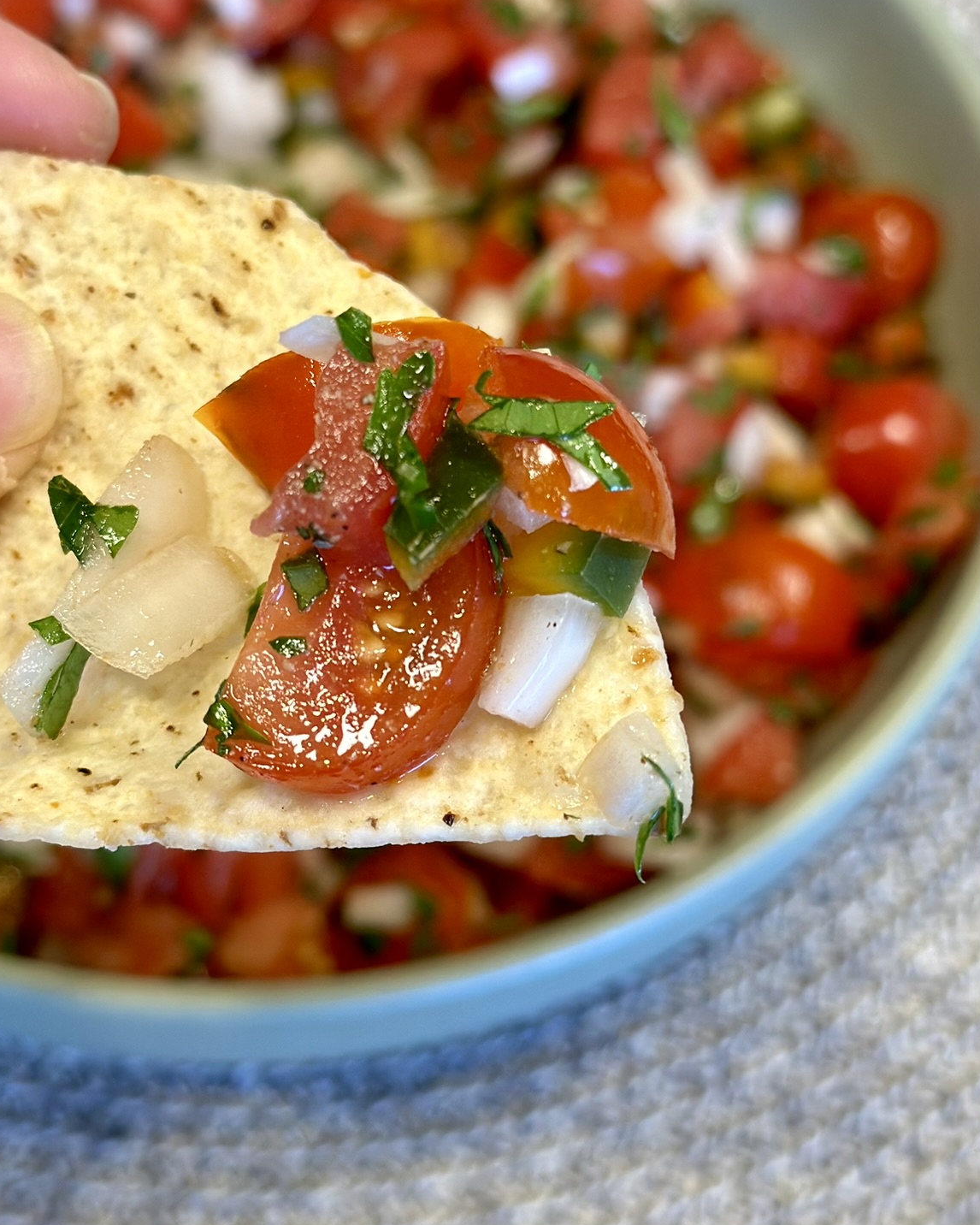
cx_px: 414
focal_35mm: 67
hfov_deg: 22.8
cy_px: 605
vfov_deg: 28.3
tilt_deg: -59.1
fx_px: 2429
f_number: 1.78
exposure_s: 1/120
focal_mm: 6.86
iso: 160
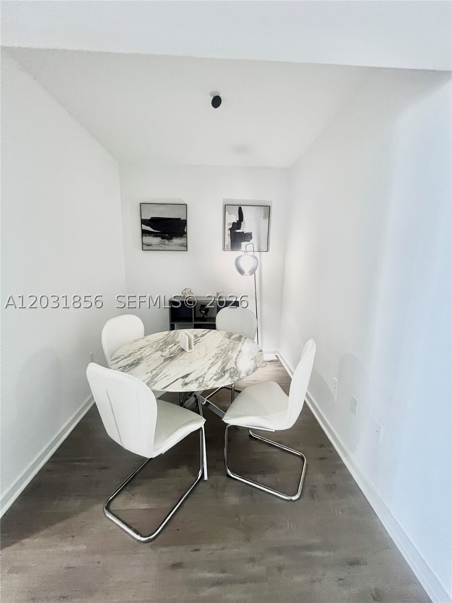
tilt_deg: -8.8
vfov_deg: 106.2
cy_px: 302
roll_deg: -0.6
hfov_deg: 89.9
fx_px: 226
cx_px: 226
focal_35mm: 13
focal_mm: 1.57
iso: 500
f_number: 1.8
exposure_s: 1/60
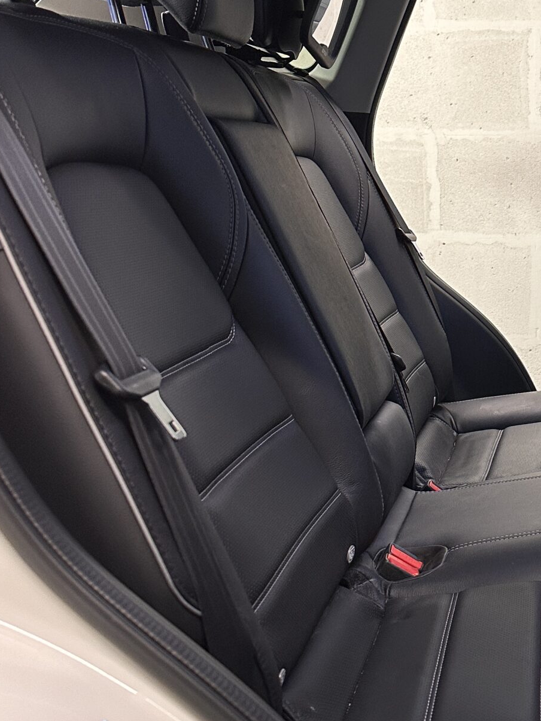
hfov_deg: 26.8
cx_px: 560
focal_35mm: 51
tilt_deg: -7.5
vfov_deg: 37.4
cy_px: 303
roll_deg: +0.1
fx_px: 1063
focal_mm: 6.86
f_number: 1.78
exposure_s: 1/100
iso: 200
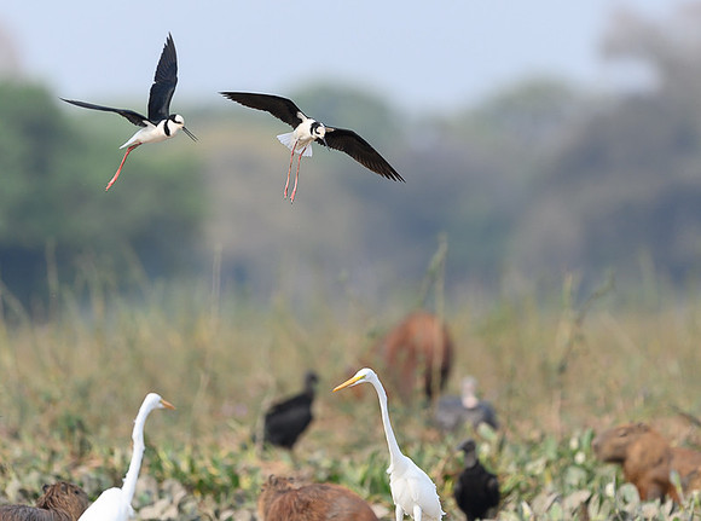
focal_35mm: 681
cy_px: 191
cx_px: 340
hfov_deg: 2.9
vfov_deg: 2.2
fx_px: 13741
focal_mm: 500
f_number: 4
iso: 500
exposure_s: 1/3200
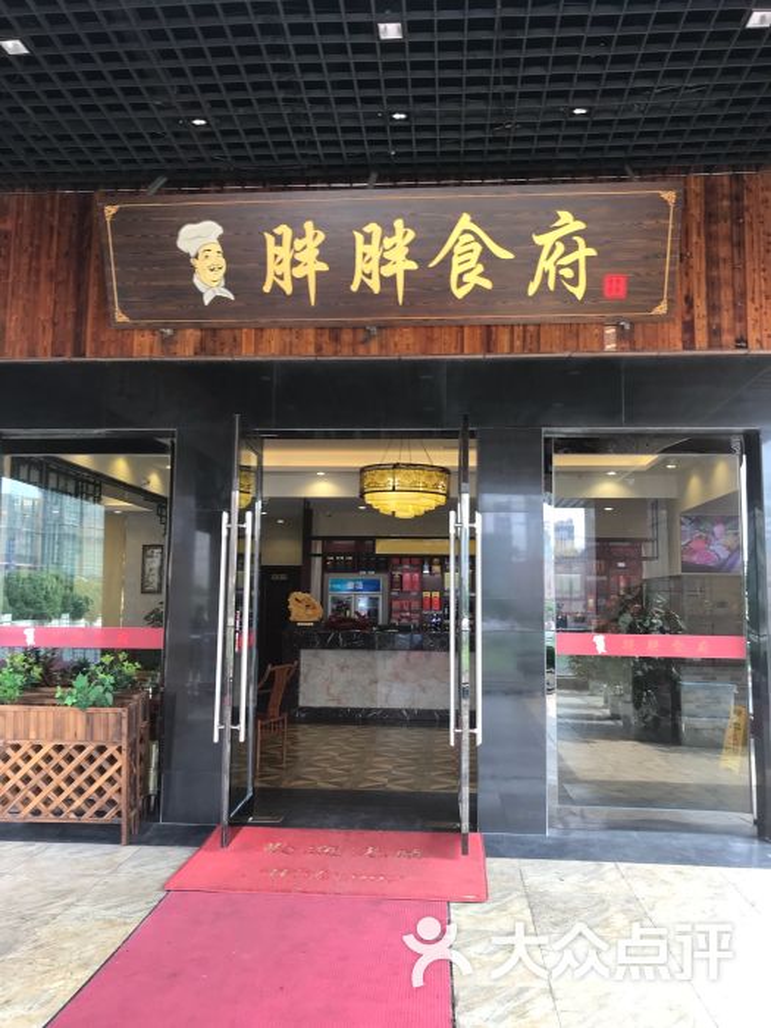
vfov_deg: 63.4
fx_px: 832
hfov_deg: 49.7
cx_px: 386
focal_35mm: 28
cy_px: 514
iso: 25
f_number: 1.8
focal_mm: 3.99
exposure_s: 1/100
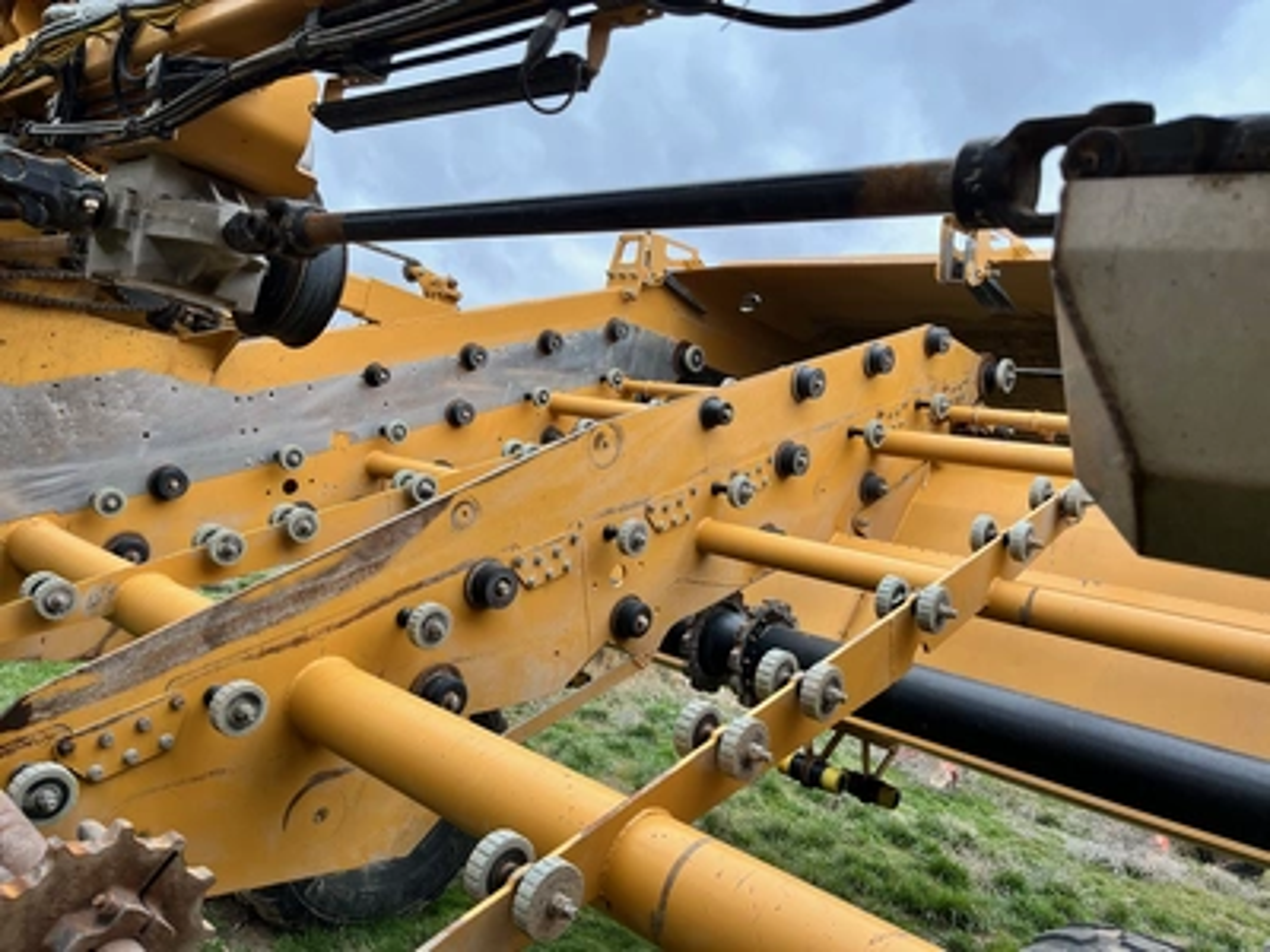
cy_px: 476
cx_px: 635
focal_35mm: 26
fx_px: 954
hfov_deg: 67.3
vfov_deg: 53.1
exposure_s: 1/506
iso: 50
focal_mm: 5.1
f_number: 1.6
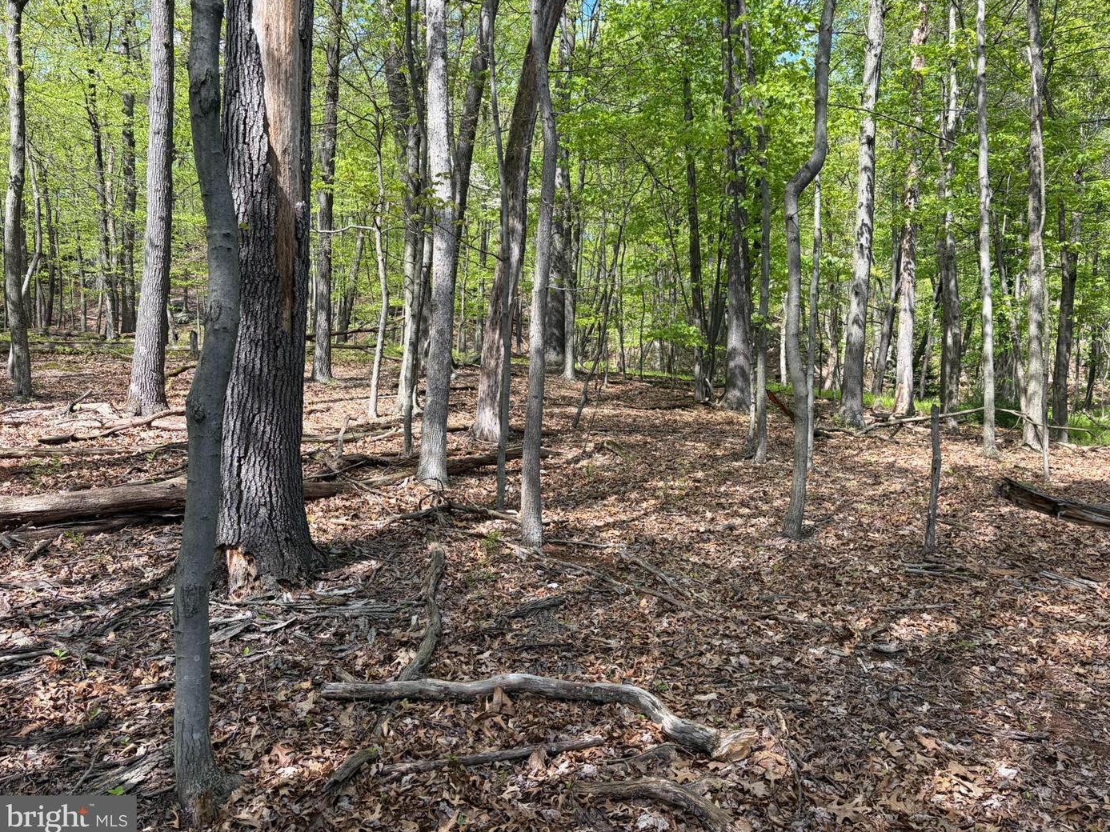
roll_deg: +0.9
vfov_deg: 51.3
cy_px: 410
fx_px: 866
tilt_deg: +3.7
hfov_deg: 65.3
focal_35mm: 27
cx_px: 572
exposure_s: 1/527
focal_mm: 5.96
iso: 50
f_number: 1.6
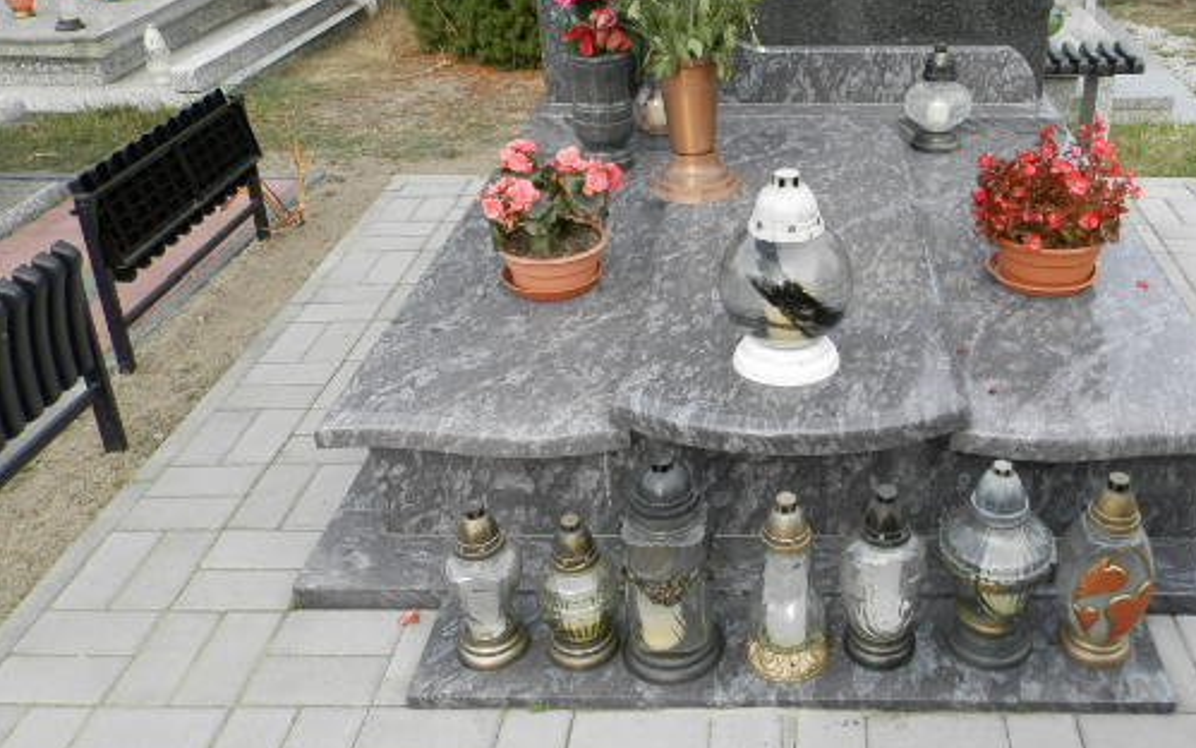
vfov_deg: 37.1
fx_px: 1108
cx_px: 765
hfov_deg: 55.9
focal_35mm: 34
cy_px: 278
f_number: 3.1
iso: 80
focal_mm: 4.5
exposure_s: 1/200
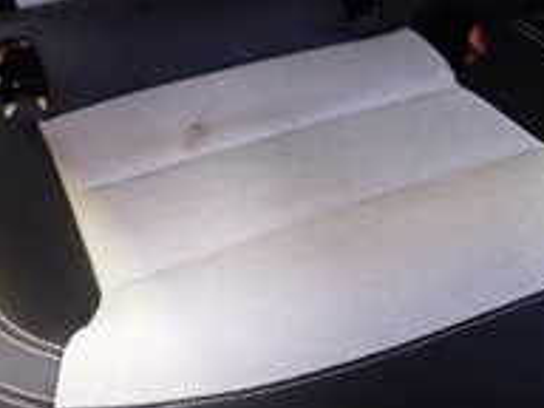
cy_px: 204
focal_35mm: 78
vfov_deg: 18.9
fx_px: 1226
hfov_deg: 23.3
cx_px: 620
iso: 800
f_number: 2
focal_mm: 4.5
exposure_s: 1/30
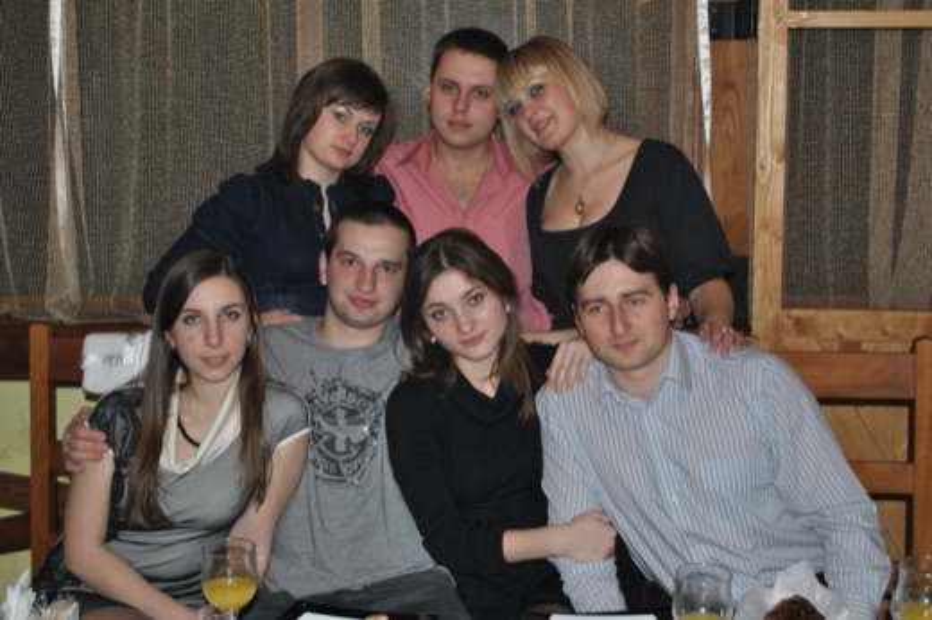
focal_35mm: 44
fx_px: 1125
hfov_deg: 45.0
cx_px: 466
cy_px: 310
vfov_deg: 30.8
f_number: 4.5
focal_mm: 29
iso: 200
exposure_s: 1/60
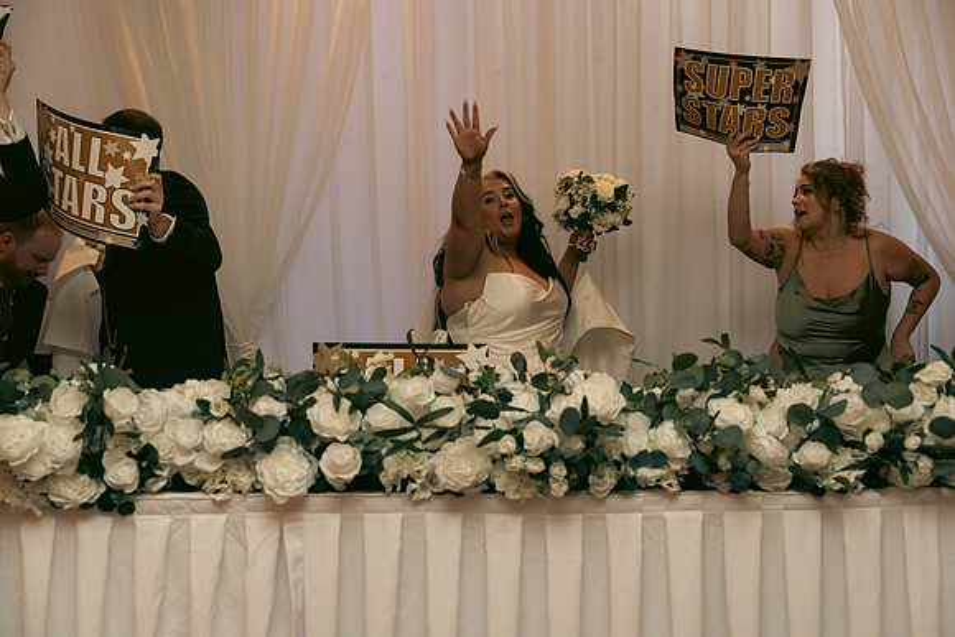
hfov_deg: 42.7
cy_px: 318
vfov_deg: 29.3
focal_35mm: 46
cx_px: 478
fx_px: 1221
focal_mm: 46
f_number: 3.5
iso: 2500
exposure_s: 1/160
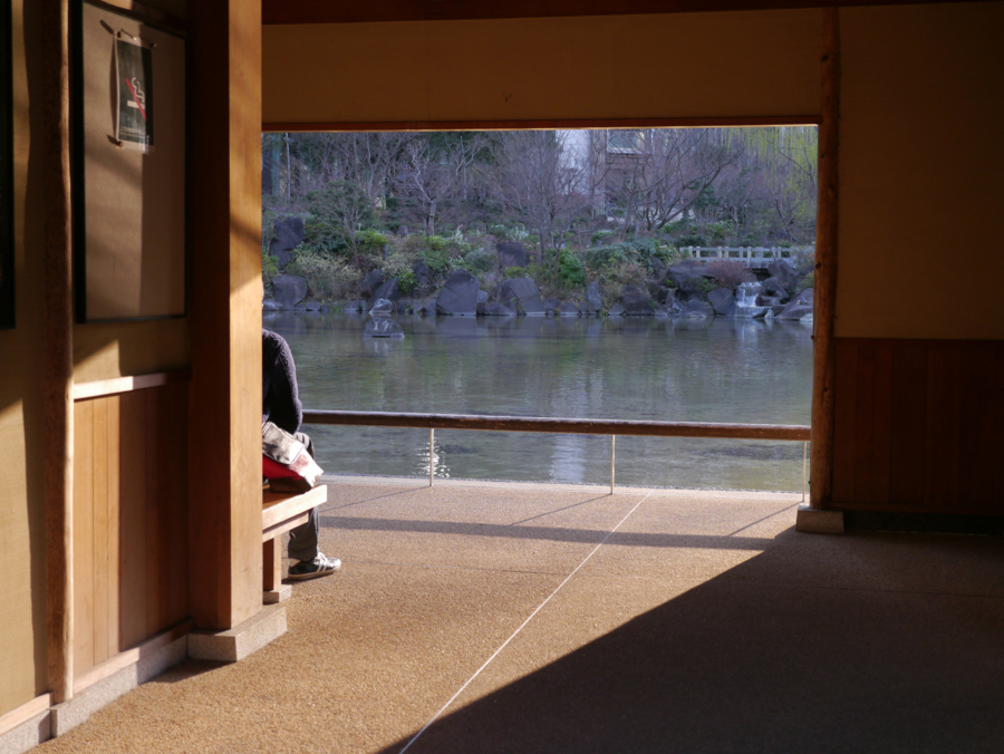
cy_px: 377
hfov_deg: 36.8
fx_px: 1509
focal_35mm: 52
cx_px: 502
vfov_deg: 28.1
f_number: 3.5
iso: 160
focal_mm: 26
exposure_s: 1/160
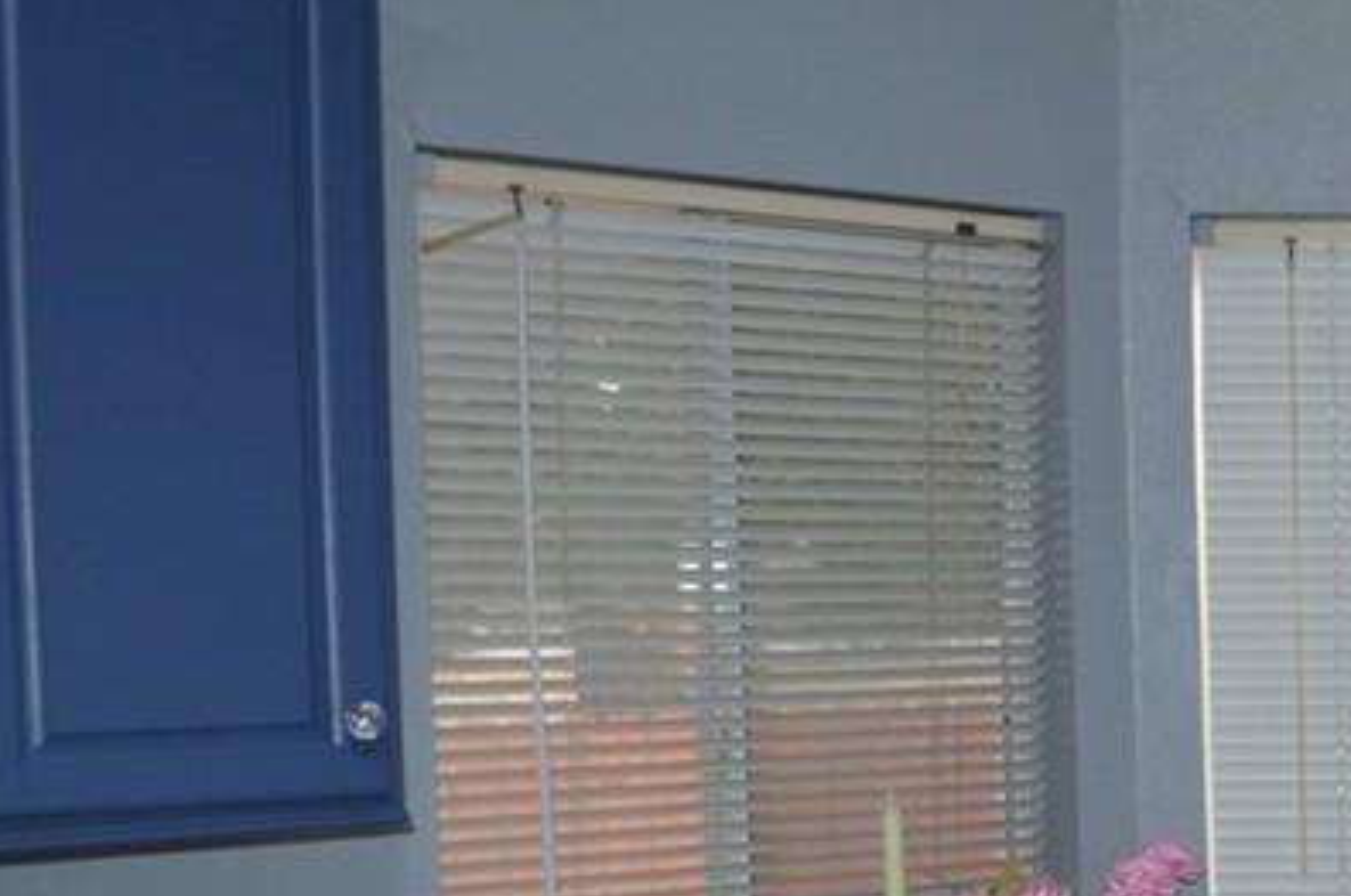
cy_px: 773
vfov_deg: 19.1
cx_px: 1608
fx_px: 2623
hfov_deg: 25.9
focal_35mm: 70
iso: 500
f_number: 3.5
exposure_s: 1/60
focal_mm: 18
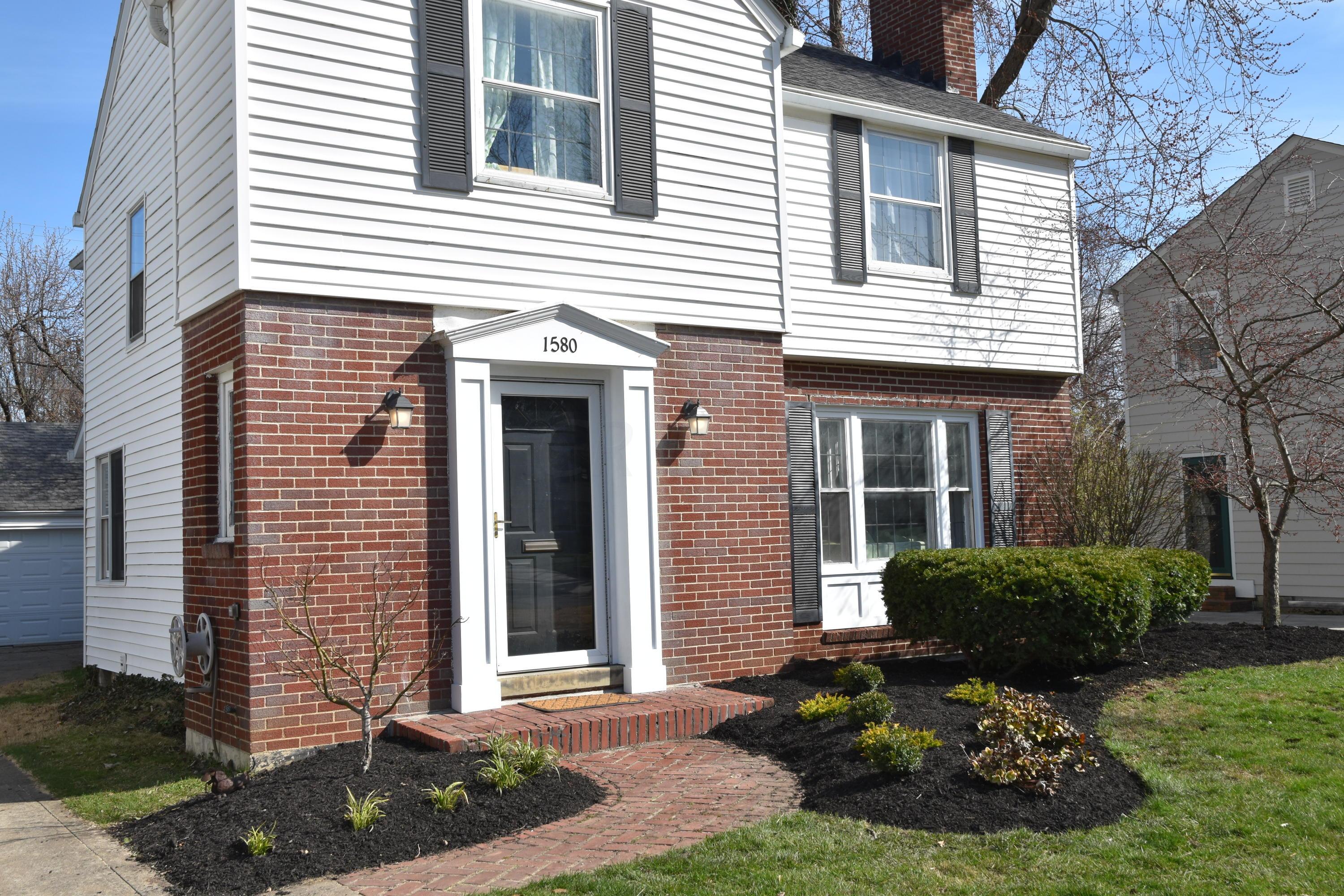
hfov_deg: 53.1
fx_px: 1344
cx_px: 672
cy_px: 448
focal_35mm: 36
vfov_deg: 36.9
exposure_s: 1/400
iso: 200
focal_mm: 24
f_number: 10
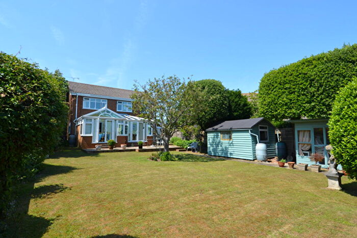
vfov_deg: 67.4
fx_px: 179
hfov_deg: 90.0
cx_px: 178
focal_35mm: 18
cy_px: 119
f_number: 7.1
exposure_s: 1/200
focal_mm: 12
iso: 100
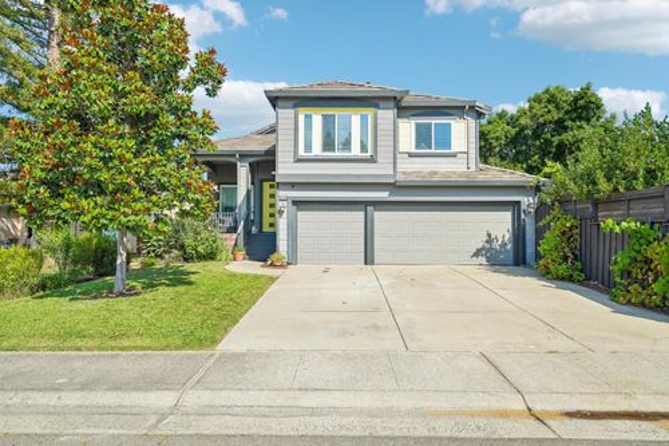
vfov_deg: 56.1
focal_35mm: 22
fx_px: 418
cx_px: 334
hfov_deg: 77.3
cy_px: 223
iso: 400
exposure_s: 1/640
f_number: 8
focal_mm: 22.5
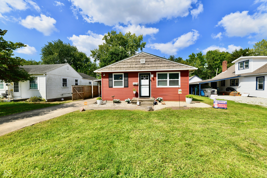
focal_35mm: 14
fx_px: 104
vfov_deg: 81.2
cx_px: 134
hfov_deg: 104.3
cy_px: 89
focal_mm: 14
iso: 640
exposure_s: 1/640
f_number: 13
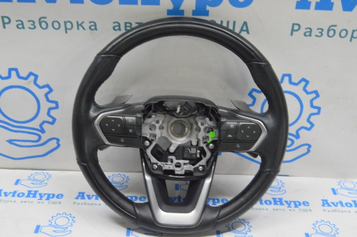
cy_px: 118
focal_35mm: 46
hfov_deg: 42.4
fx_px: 461
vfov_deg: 28.9
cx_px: 178
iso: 6400
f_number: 20
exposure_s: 1/20
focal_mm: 31
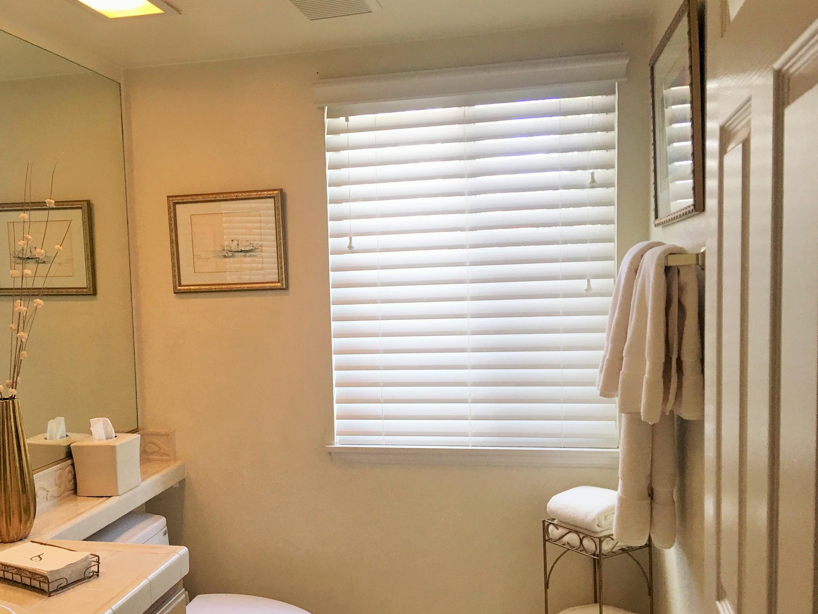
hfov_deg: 53.8
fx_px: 803
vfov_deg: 41.7
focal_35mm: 34
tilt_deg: -4.0
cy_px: 350
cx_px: 350
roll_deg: +1.6
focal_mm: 4.15
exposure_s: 1/30
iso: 32
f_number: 2.2
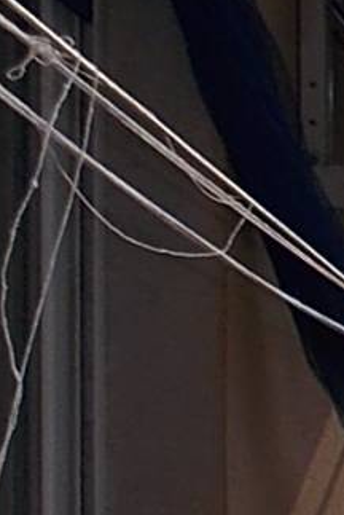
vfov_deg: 13.8
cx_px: 1311
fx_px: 2031
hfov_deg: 7.4
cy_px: 695
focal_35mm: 142
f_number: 9.9
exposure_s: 1/160
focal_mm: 4
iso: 80
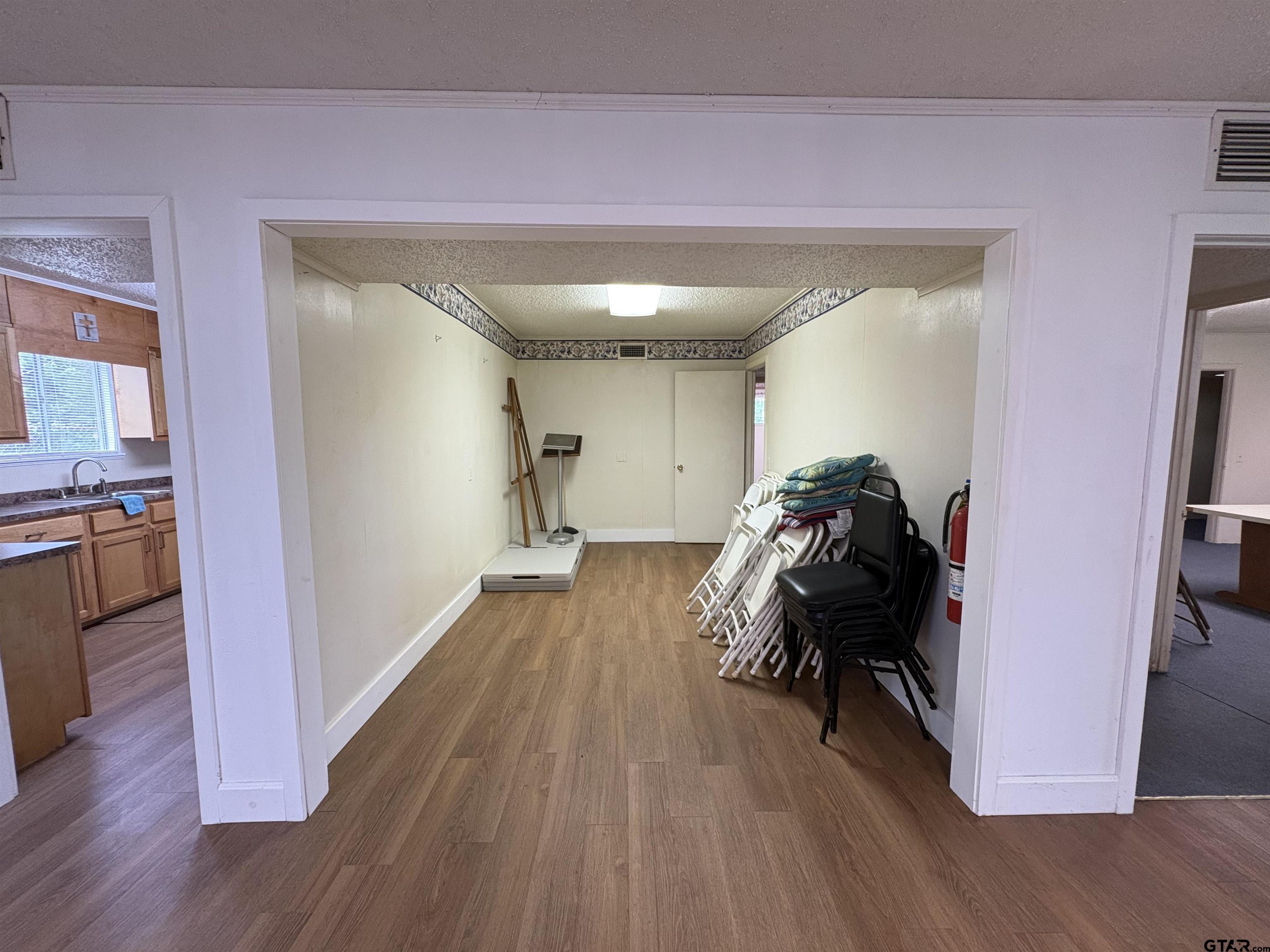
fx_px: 514
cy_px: 476
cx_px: 635
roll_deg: +0.9
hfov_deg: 102.1
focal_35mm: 14
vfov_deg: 85.7
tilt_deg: -5.5
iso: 320
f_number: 2.2
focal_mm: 2.22
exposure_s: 1/60
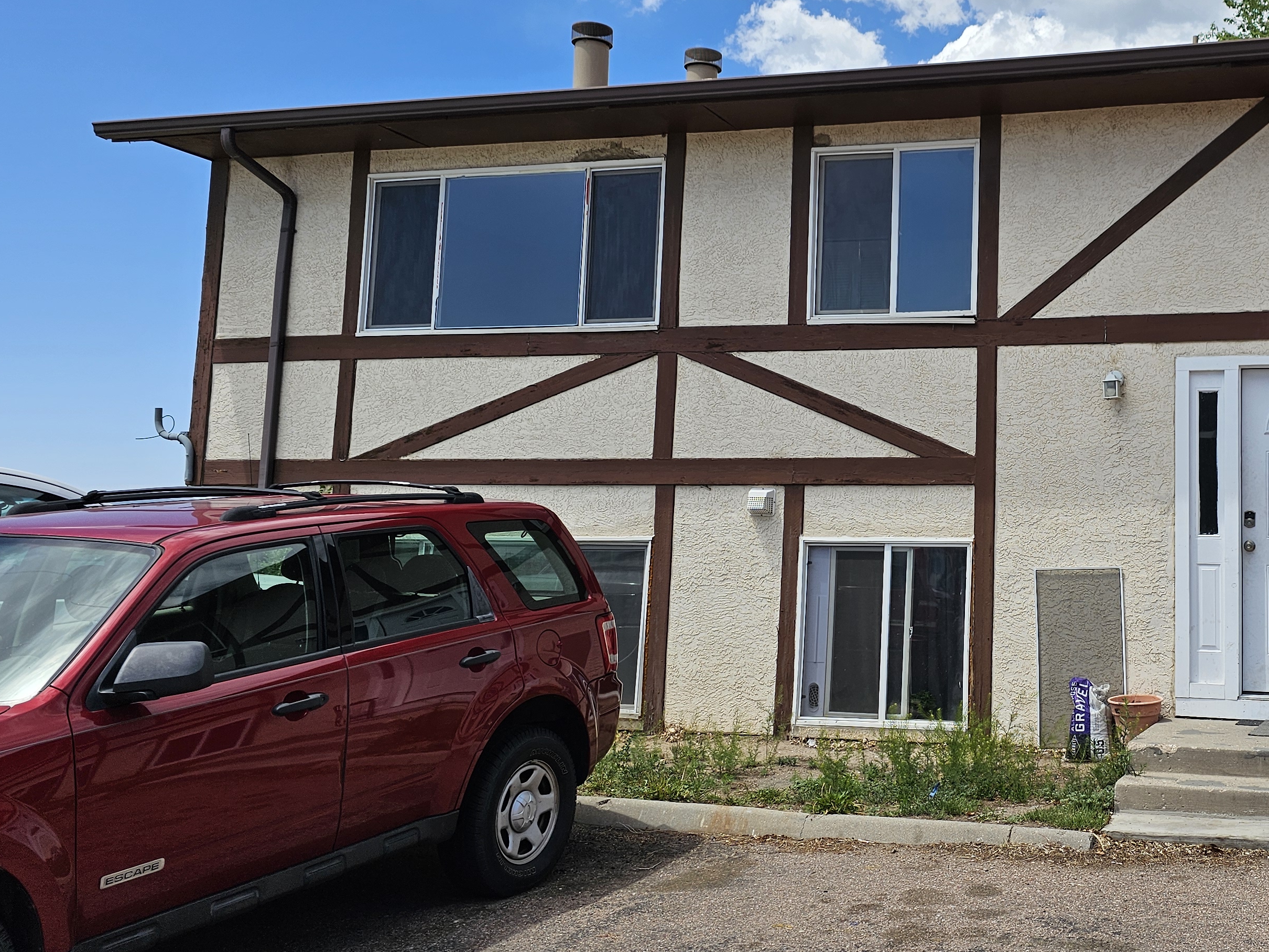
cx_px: 1034
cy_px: 397
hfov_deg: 46.2
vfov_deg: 37.6
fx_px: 1393
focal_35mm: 38
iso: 10
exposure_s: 1/950
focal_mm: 6.3
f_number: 1.7
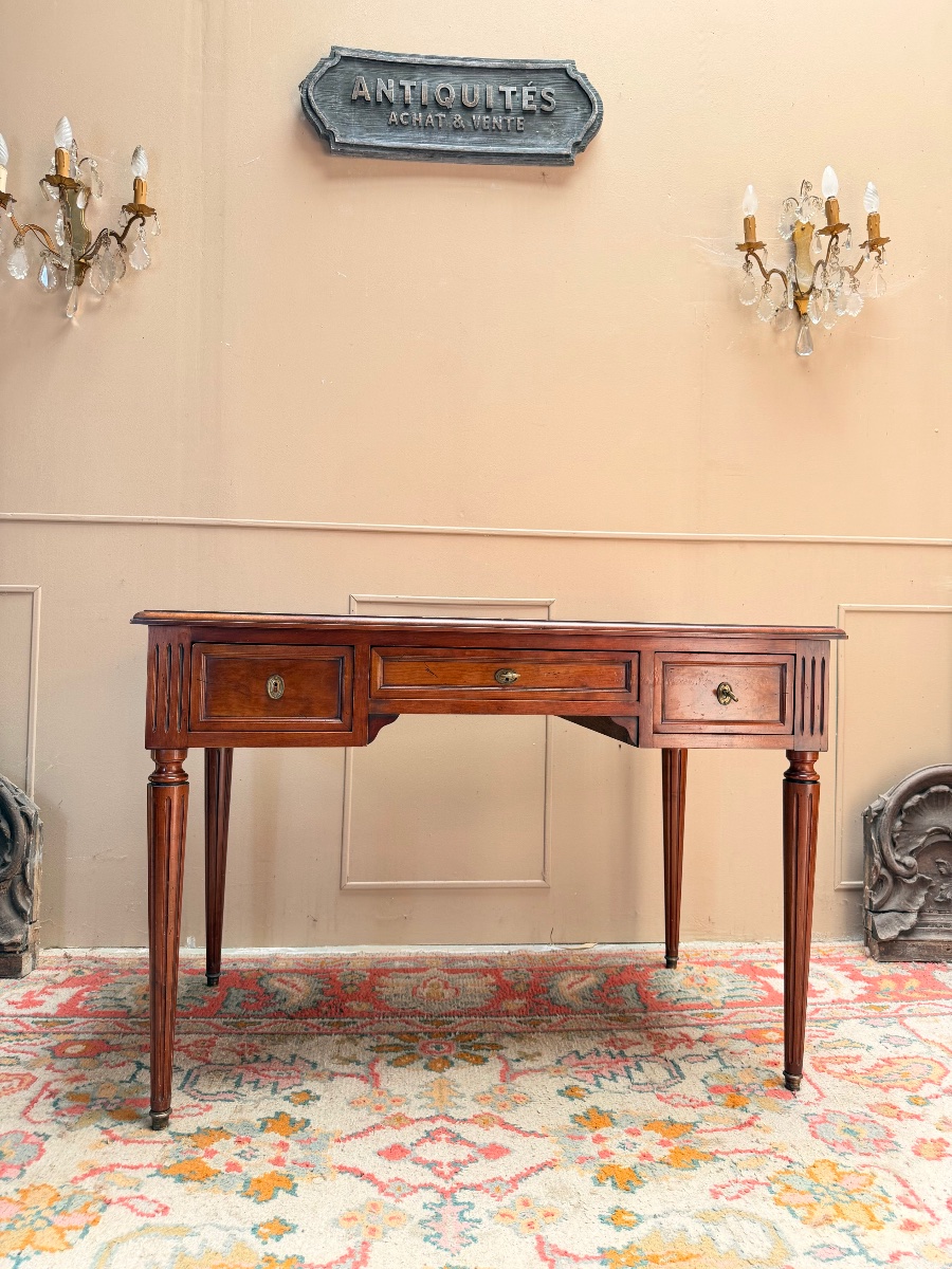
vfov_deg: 71.6
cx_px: 476
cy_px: 634
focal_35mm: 24
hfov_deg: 56.8
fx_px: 880
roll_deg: -2.0
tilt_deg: +0.1
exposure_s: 1/121
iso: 100
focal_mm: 6.76
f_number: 1.78
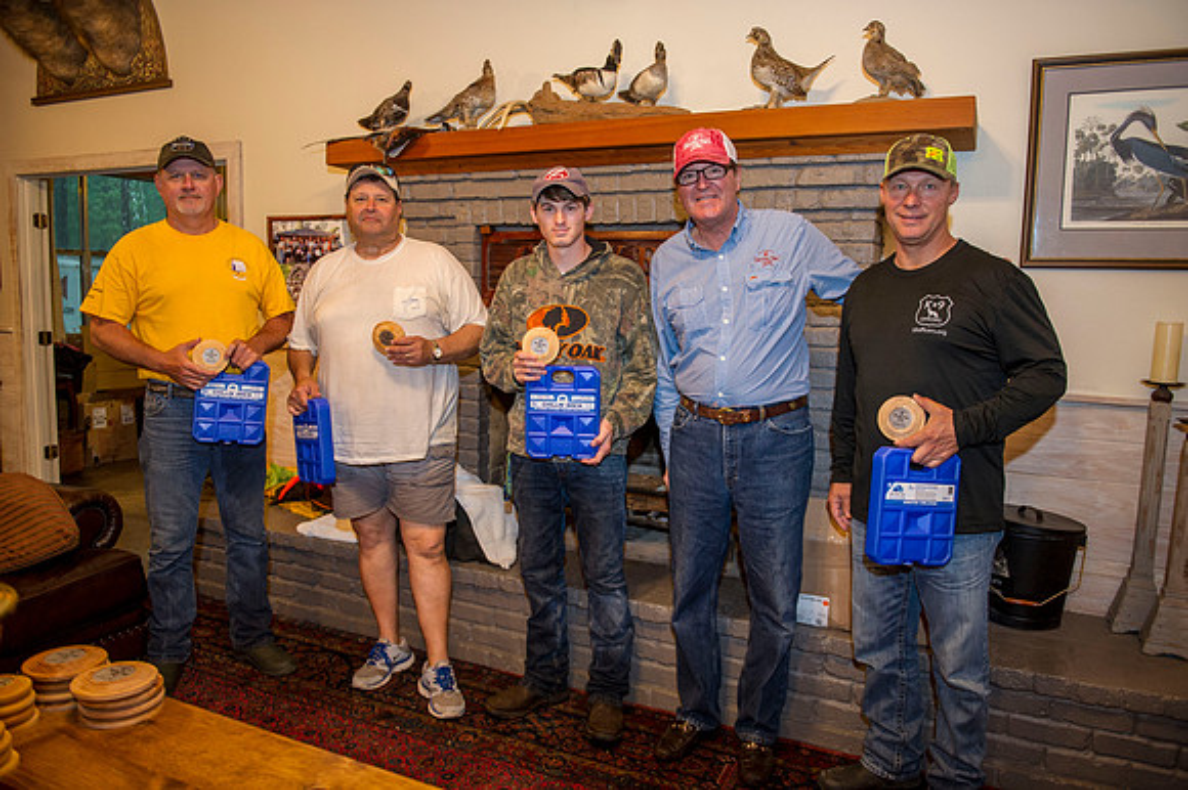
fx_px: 857
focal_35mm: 26
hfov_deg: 69.4
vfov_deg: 49.5
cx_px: 594
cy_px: 395
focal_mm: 26
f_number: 2.8
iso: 1600
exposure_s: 1/100
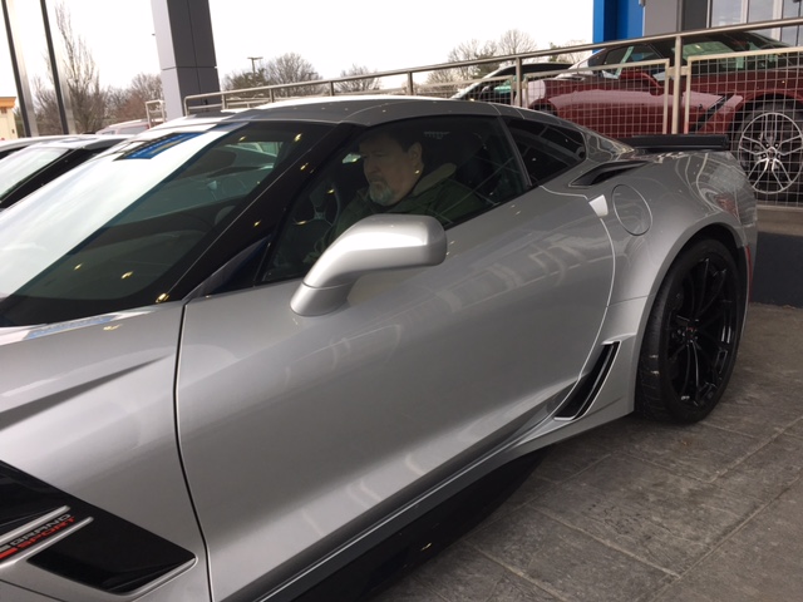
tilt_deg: -17.3
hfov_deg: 61.7
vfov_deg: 48.2
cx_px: 402
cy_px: 301
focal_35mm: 29
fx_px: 673
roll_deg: +4.1
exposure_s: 1/233
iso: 25
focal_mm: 4.15
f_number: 2.2
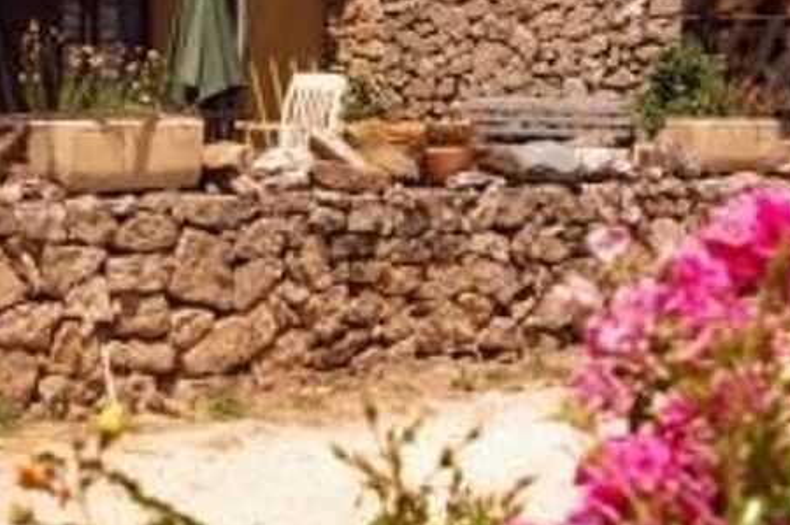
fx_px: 2414
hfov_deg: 18.5
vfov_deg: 12.4
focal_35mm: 110
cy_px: 97
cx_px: 258
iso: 100
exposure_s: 1/250
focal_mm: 33
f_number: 8
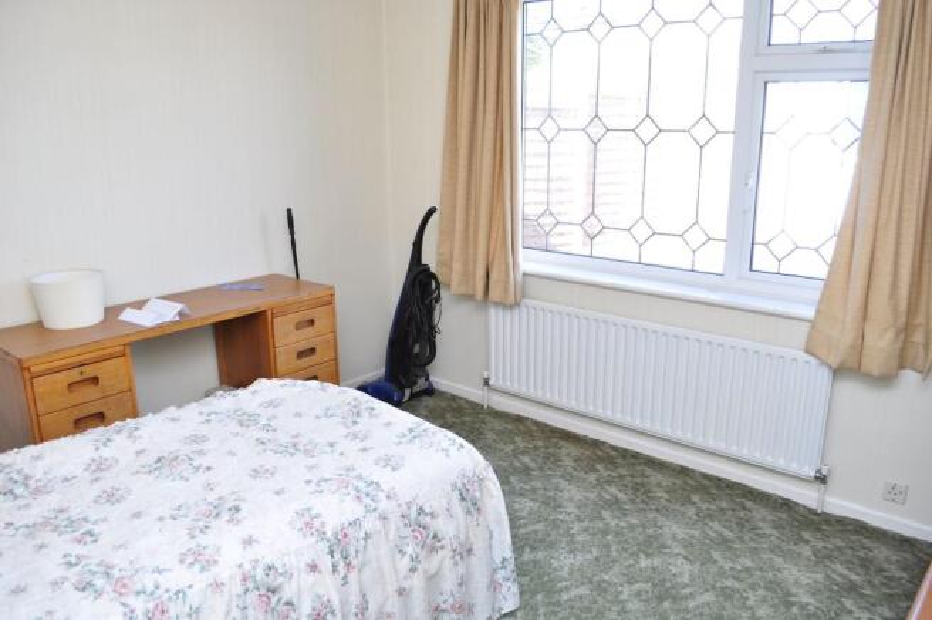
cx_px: 466
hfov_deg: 67.4
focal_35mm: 27
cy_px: 310
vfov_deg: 47.8
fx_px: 698
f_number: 4.5
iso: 400
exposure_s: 1/80
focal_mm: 18
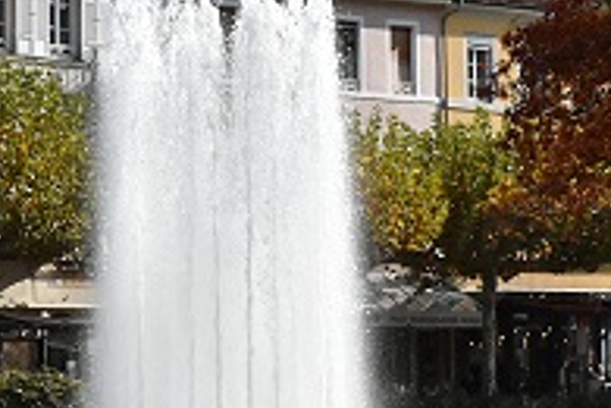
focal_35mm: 194
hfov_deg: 10.6
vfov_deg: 7.1
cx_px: 191
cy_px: 88
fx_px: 3292
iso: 1600
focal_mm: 42
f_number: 9
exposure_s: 1/8000
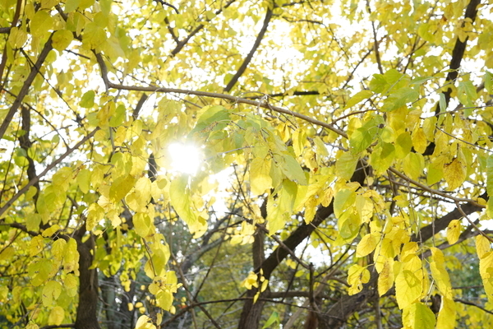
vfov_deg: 36.9
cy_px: 164
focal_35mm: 36
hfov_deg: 53.1
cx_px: 246
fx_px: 493
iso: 100
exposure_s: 1/50
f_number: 5.6
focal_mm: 36
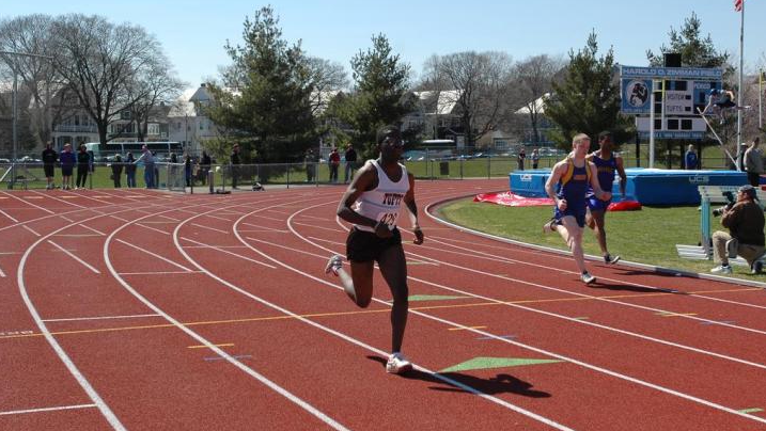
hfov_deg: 37.5
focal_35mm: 56
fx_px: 1128
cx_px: 382
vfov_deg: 21.6
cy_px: 193
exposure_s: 1/2000
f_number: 5
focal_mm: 35
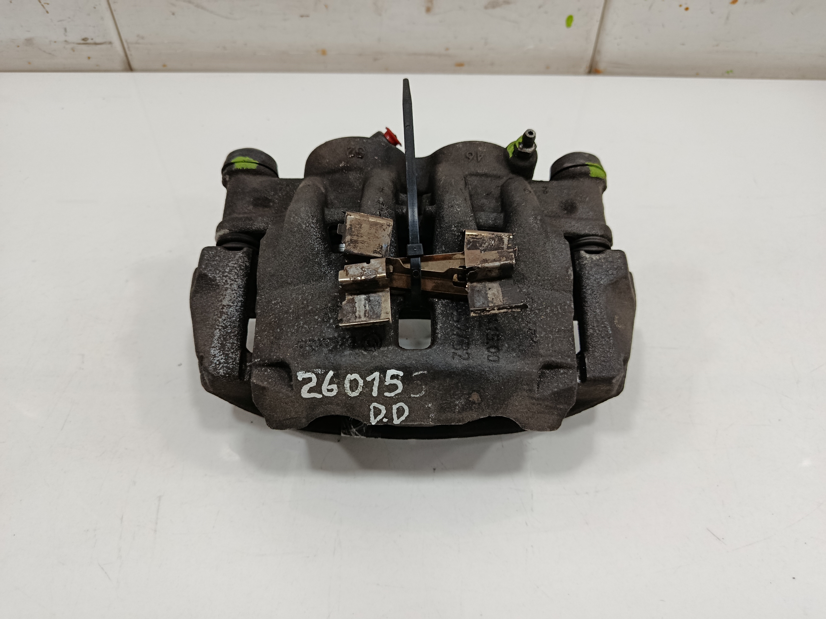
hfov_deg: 71.6
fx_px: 573
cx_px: 413
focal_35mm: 24
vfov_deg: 56.8
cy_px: 310
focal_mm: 5.24
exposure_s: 1/100
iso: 1117
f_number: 1.7
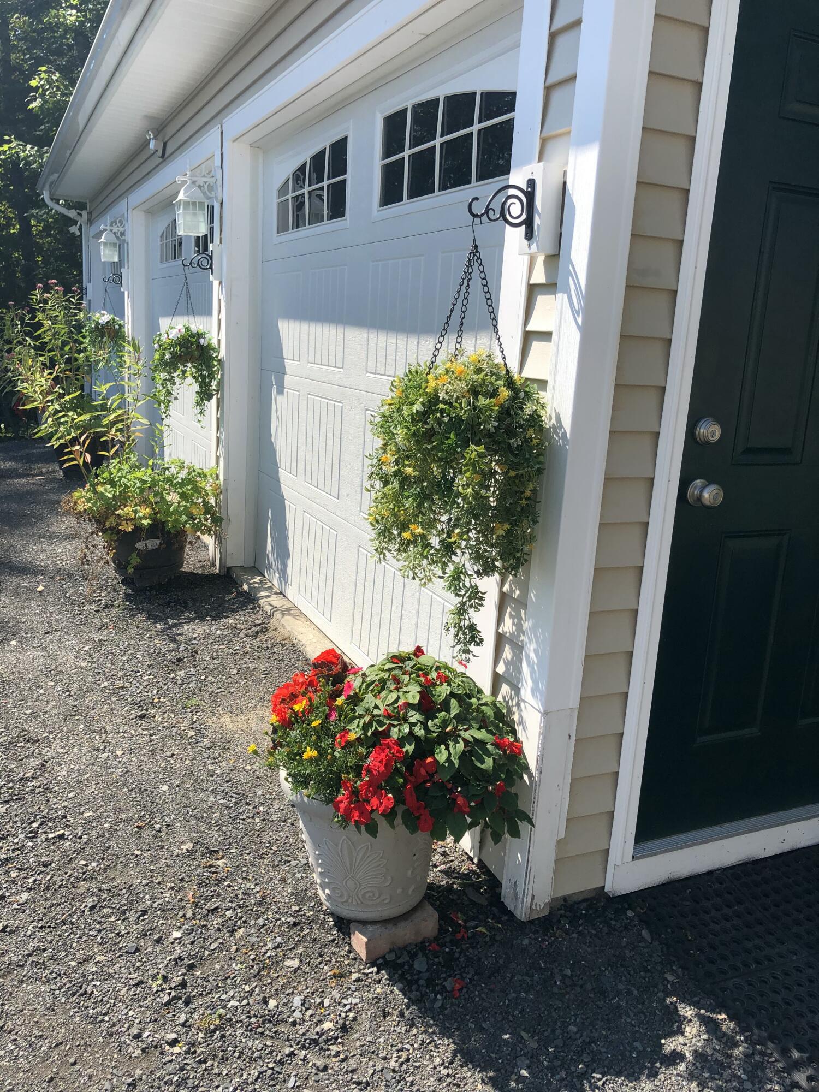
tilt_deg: -14.6
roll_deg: -4.9
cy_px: 546
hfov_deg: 49.7
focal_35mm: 28
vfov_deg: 63.4
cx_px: 410
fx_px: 883
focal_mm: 3.99
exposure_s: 1/1499
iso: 20
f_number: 1.8
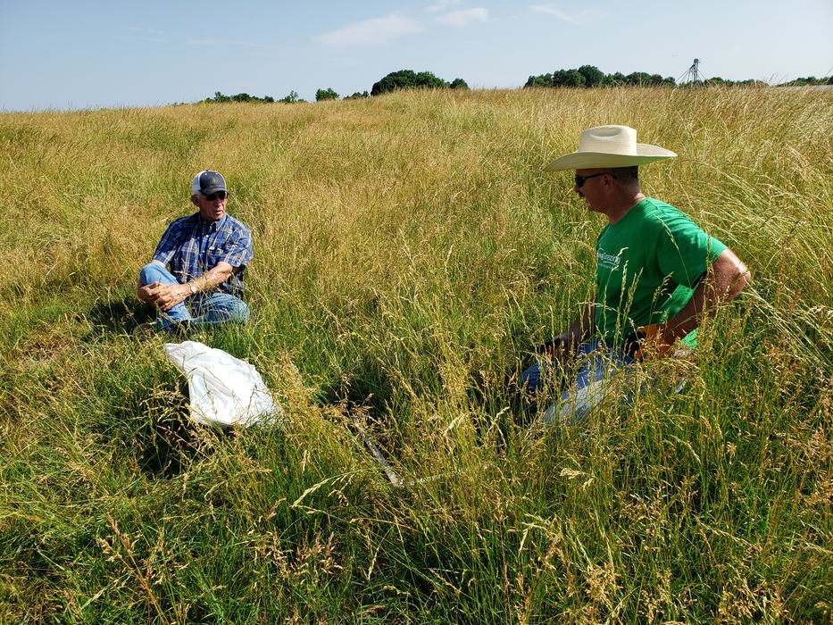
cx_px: 416
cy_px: 312
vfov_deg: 53.1
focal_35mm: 26
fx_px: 626
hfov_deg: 67.3
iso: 50
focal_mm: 4.3
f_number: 2.4
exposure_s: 1/1087
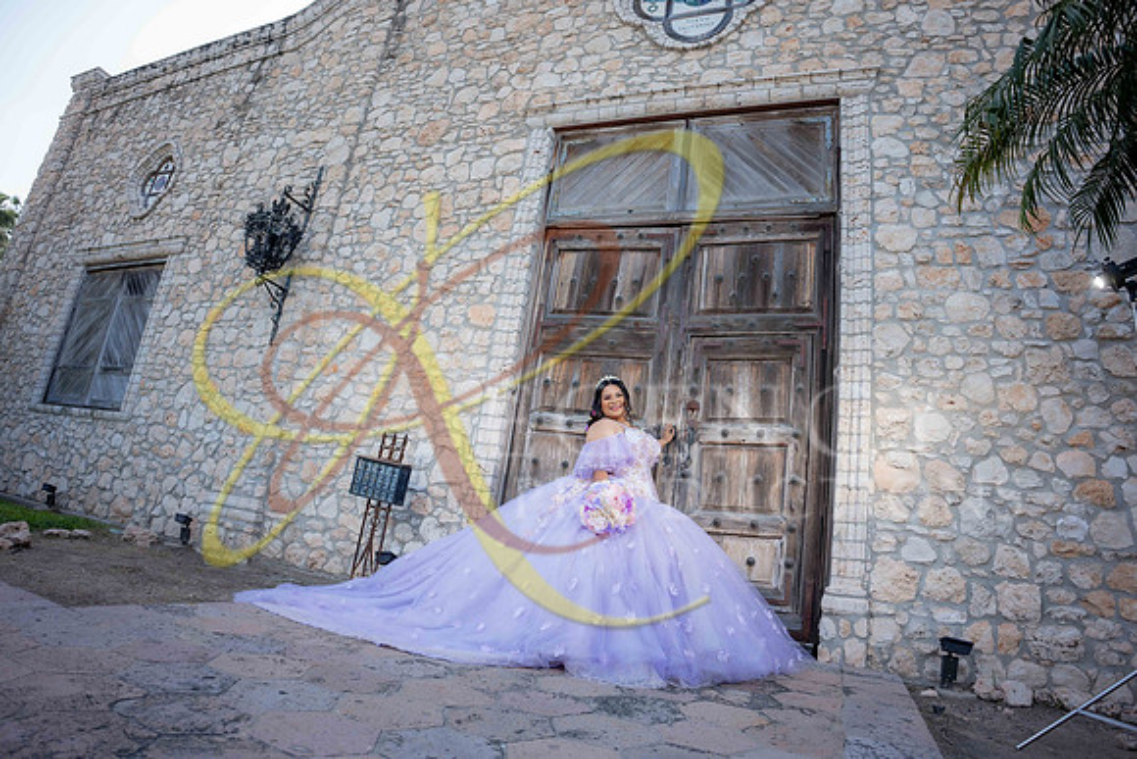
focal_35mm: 20
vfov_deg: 62.0
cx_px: 568
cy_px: 380
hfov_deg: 84.0
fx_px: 632
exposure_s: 1/500
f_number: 2.8
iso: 125
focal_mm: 20
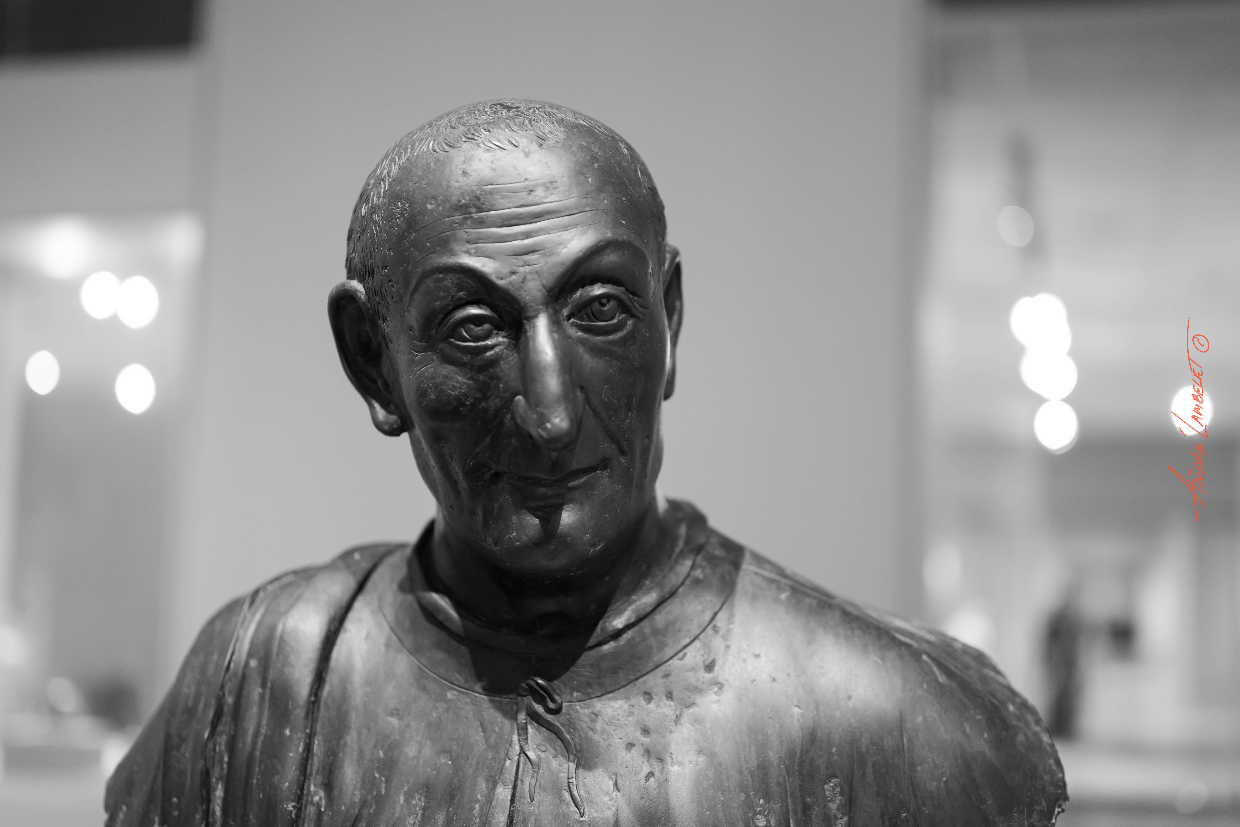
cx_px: 620
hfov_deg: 39.6
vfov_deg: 27.0
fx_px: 1722
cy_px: 414
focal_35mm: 50
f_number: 1.8
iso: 1400
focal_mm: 50
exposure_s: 1/50
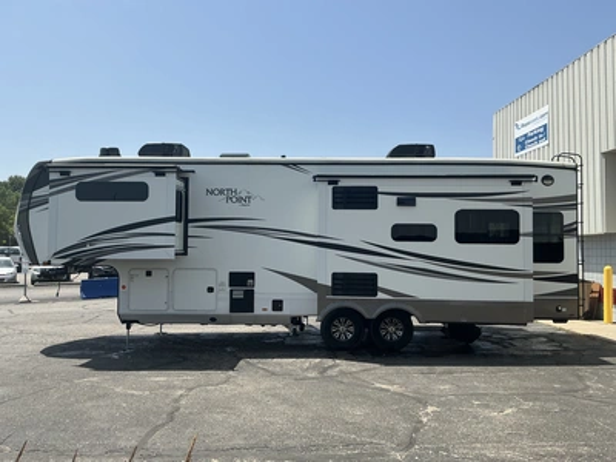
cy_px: 231
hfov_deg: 63.4
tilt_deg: +0.8
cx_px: 308
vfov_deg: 49.7
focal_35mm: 28
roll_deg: -1.2
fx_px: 498
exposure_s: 1/2058
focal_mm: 3
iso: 25
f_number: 1.8
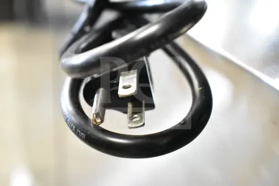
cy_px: 93
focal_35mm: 60
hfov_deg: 33.4
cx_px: 140
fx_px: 465
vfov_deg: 22.6
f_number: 5
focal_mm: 40
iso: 12800
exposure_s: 1/60
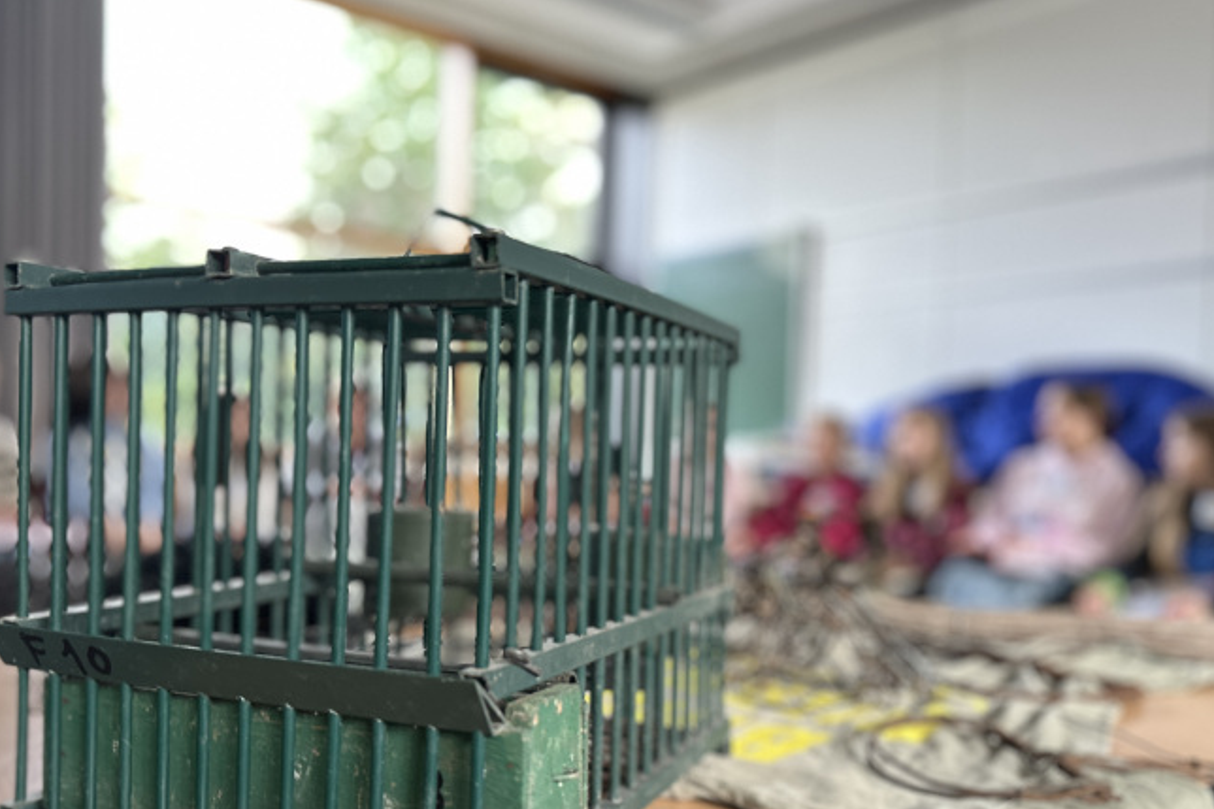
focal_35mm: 31
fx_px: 1045
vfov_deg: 42.2
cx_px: 592
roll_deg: -1.1
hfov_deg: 60.3
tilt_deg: -0.8
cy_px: 458
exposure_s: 1/60
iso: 500
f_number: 1.78
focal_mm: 6.86
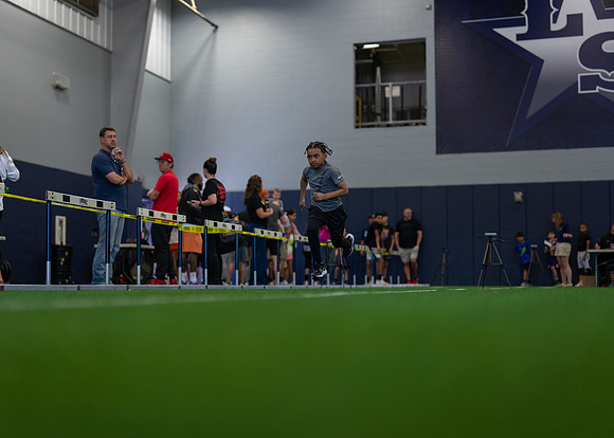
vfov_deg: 26.6
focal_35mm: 53
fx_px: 926
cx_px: 281
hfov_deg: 36.7
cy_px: 221
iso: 1000
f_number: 1.4
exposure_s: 1/1000
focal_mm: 50
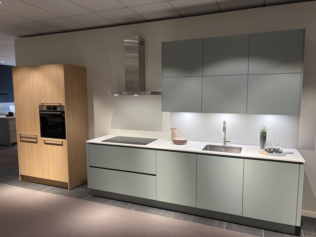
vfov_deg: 53.1
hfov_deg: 67.3
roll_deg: +0.8
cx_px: 158
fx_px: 237
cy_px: 118
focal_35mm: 26
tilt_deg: -5.1
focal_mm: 5.96
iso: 125
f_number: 1.6
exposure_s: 1/50
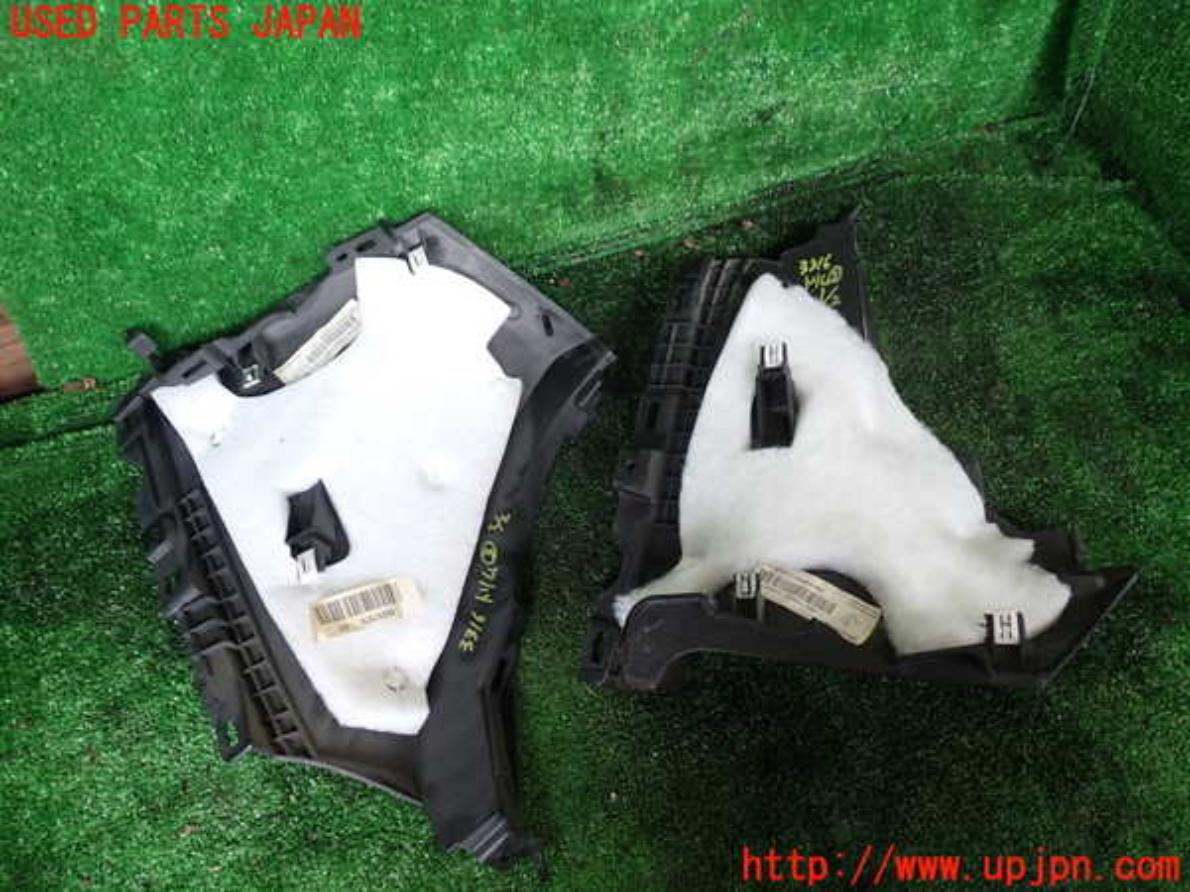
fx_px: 1031
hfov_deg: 60.0
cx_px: 595
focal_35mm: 30
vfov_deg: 46.8
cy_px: 446
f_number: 2.3
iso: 200
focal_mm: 5.4
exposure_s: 1/30
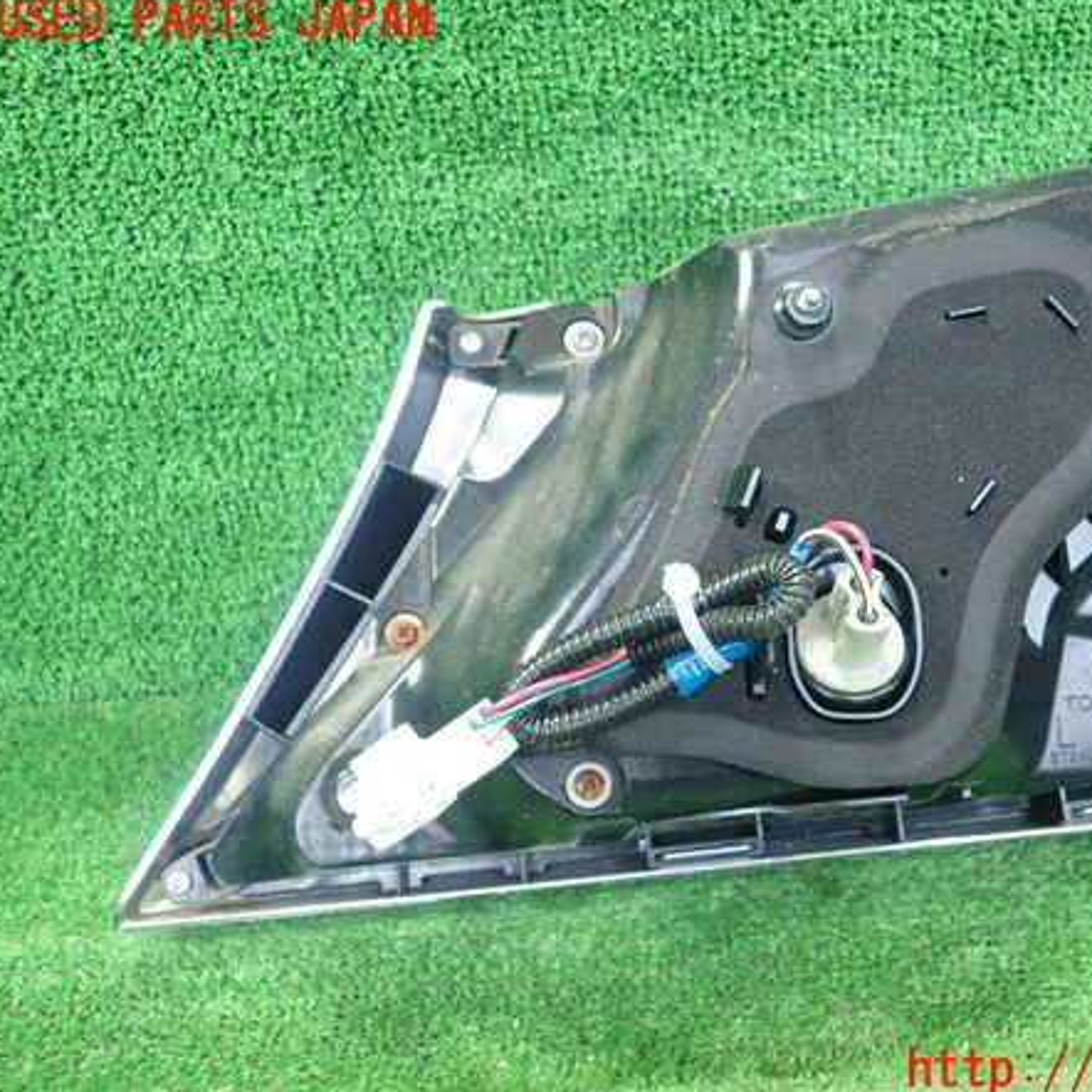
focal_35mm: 36
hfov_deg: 45.4
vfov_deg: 46.0
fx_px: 1285
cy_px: 546
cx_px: 724
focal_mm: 5.5
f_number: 2.3
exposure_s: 1/125
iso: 800
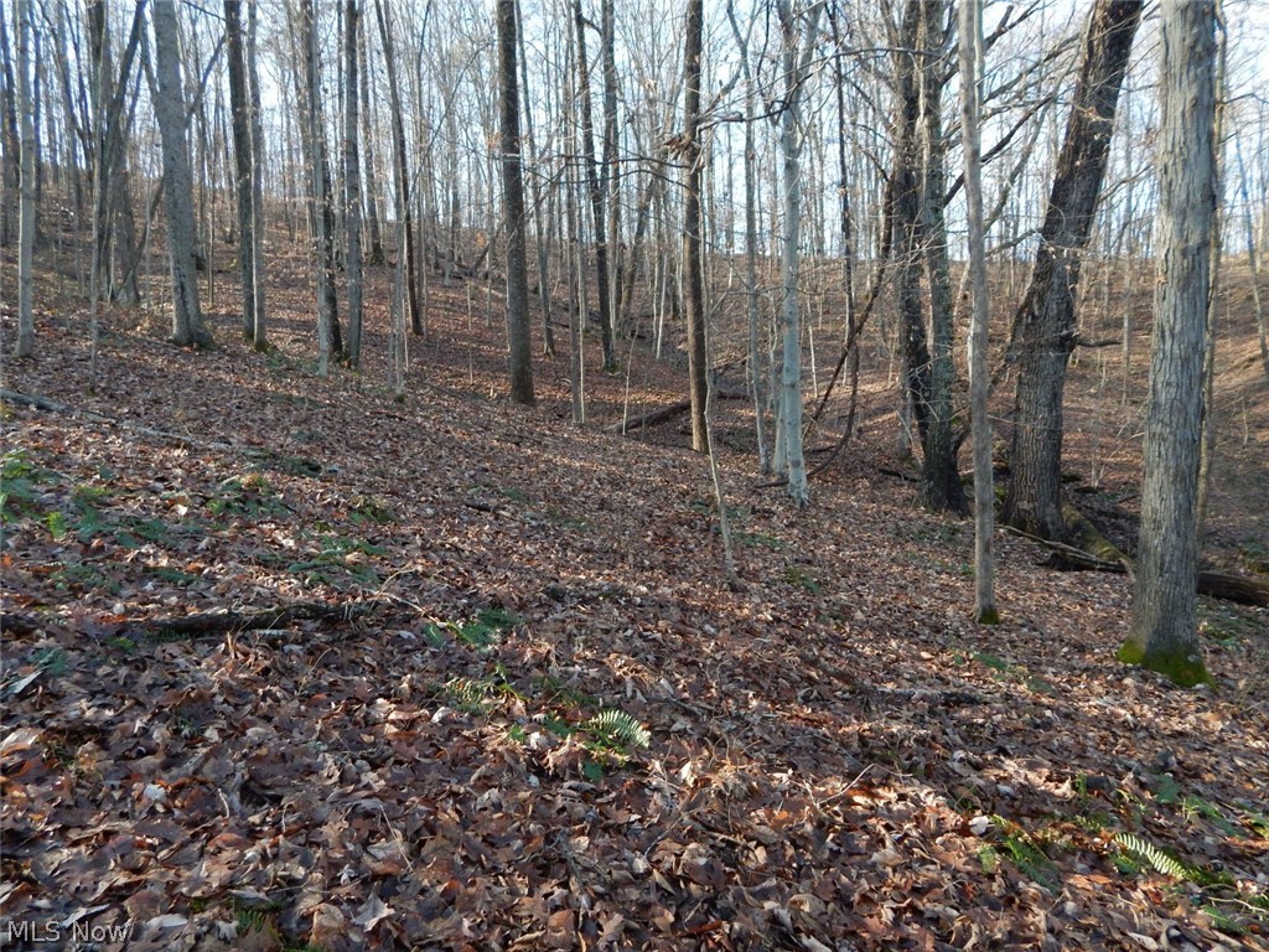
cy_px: 476
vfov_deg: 61.1
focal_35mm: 22
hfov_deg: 76.4
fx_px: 807
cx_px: 634
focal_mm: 4
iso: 280
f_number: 3
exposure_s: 1/250
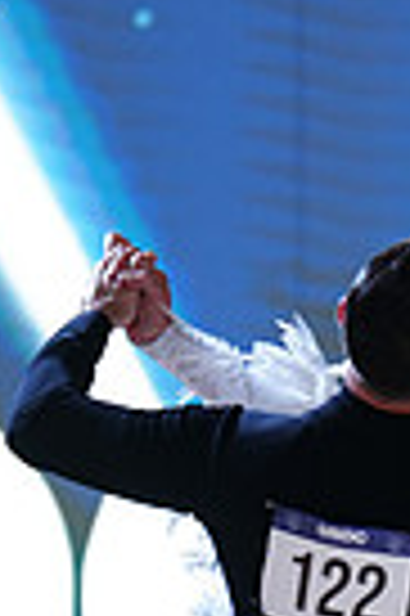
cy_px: 823
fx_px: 14505
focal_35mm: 847
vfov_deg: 2.4
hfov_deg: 1.6
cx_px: 525
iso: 640
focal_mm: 200
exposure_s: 1/500
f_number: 2.8
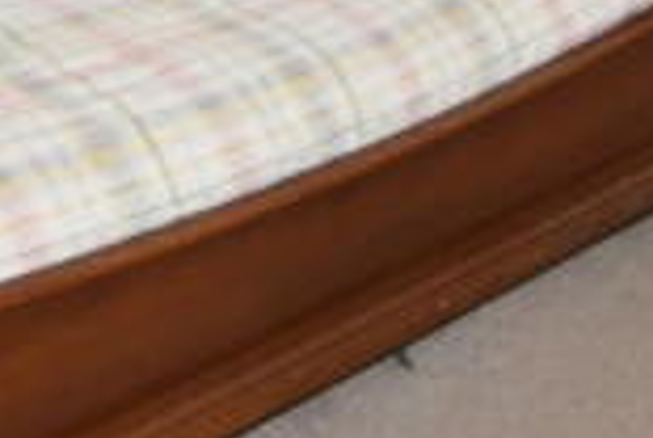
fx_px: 1381
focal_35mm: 76
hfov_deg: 26.5
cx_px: 230
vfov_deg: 15.7
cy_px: -318
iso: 220
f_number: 5.6
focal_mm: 12
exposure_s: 1/125
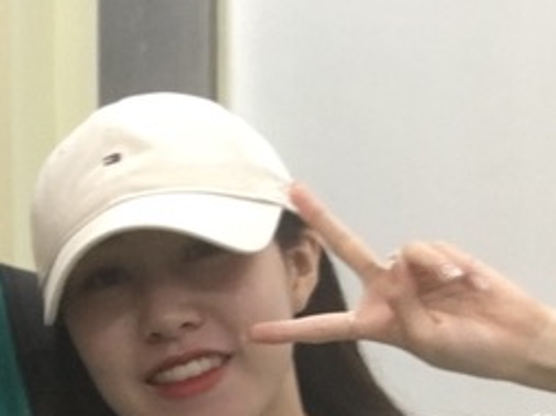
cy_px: 298
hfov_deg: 14.4
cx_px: -350
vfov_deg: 11.8
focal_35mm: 125
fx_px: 2006
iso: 40
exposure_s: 1/17
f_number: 2.2
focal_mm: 2.65
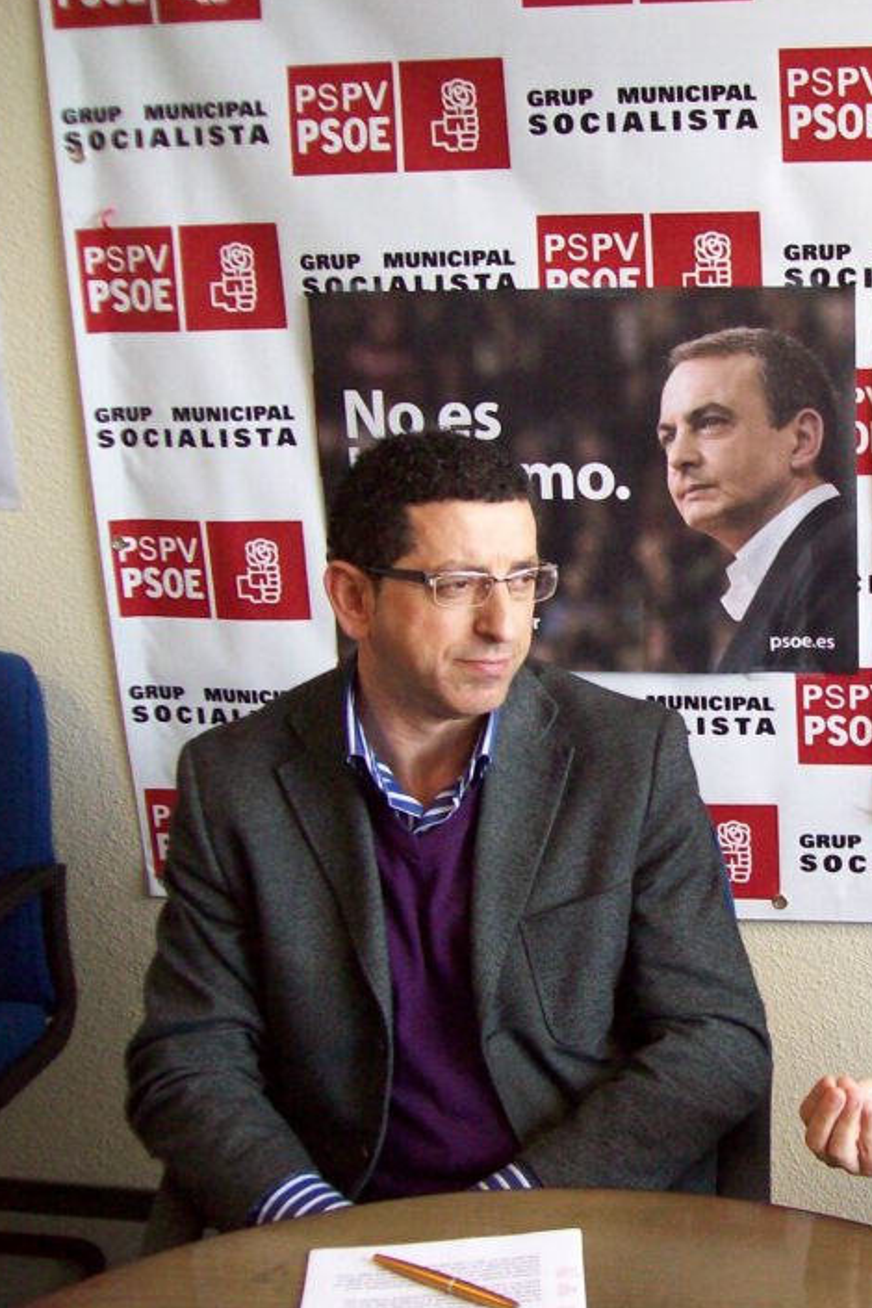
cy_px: 657
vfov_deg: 38.9
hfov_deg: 25.2
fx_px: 1853
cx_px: 868
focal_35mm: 51
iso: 200
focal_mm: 6
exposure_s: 1/78
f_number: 2.7
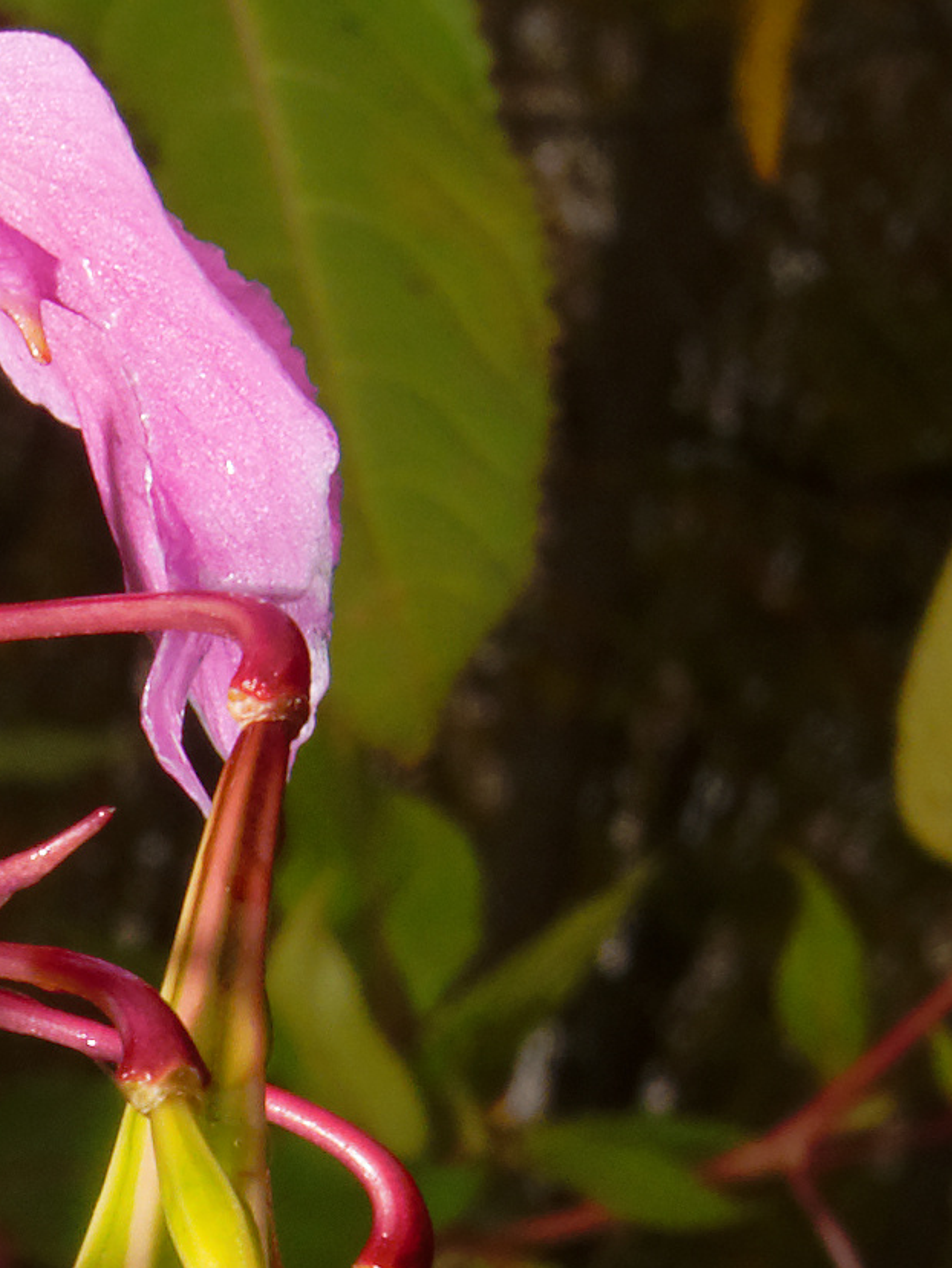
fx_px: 5646
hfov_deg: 9.5
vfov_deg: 12.7
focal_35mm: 154
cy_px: 1273
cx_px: -256
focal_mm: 7.4
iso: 100
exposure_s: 1/320
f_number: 8
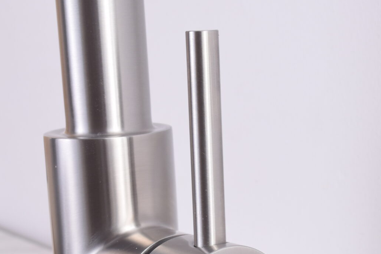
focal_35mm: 105
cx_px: 225
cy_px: 234
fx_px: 1111
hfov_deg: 19.4
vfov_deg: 12.9
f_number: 8
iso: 100
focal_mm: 28
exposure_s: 1/160
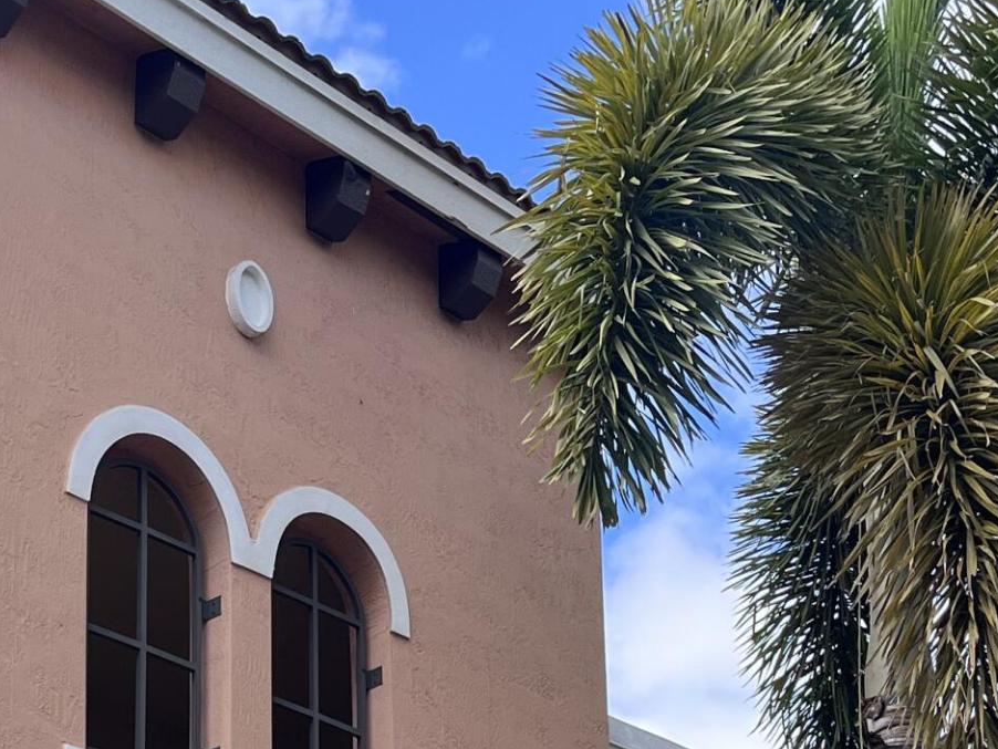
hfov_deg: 23.5
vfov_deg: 16.4
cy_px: 1078
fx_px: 2394
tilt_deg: +14.7
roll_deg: +1.8
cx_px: 384
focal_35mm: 83
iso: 50
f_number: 1.6
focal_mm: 5.1
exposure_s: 1/1647
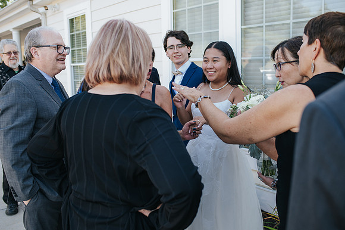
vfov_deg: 37.8
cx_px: 172
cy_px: 115
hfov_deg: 54.5
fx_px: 335
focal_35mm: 35
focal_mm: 35
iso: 560
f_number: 3.5
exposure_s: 1/400
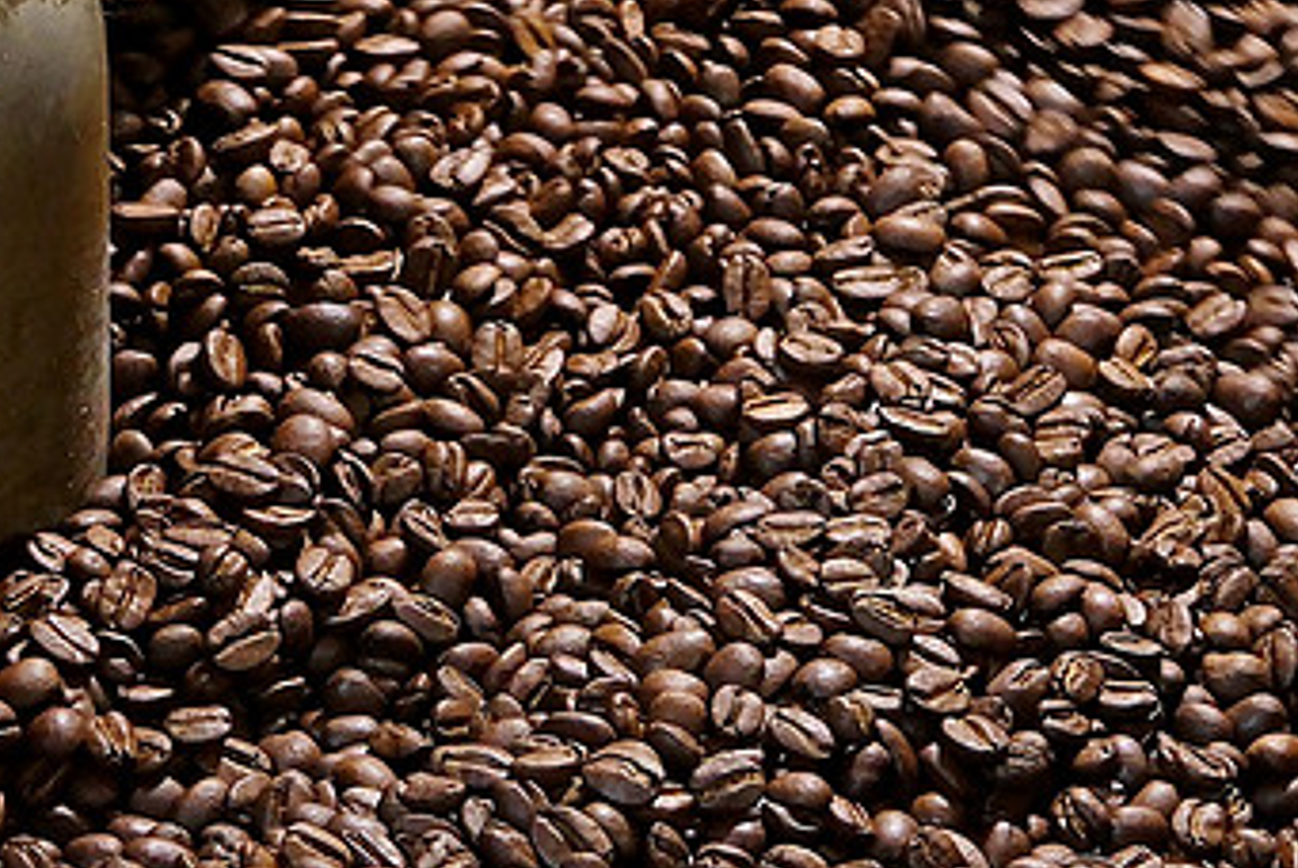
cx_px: 316
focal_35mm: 51
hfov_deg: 37.8
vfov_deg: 26.4
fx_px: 1840
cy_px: 303
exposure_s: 1/60
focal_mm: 20.2
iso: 1000
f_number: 4
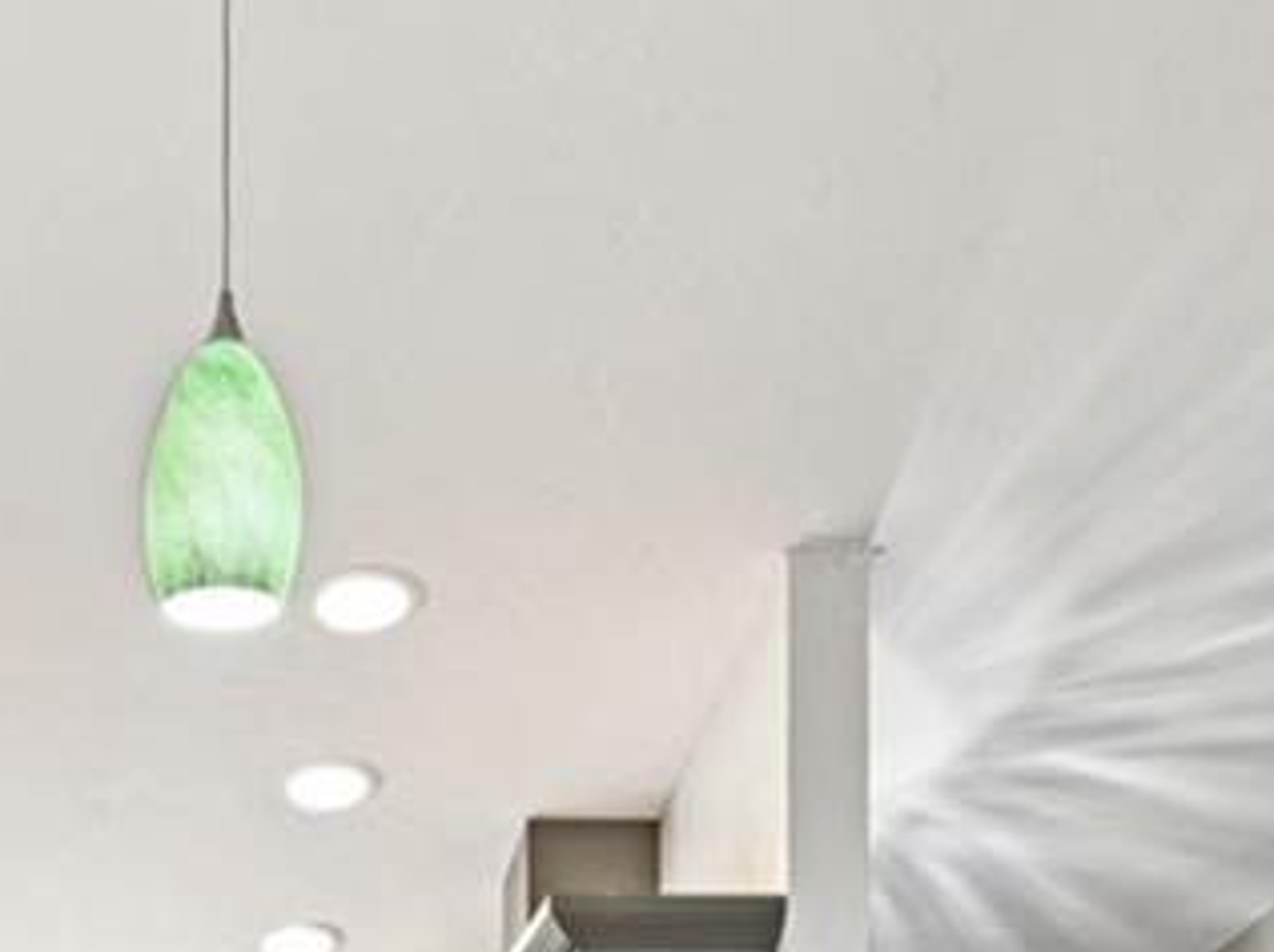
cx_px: 125
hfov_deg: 27.5
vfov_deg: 18.6
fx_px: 2500
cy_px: 1494
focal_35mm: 68
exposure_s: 1/15
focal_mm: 14
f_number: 8
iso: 400
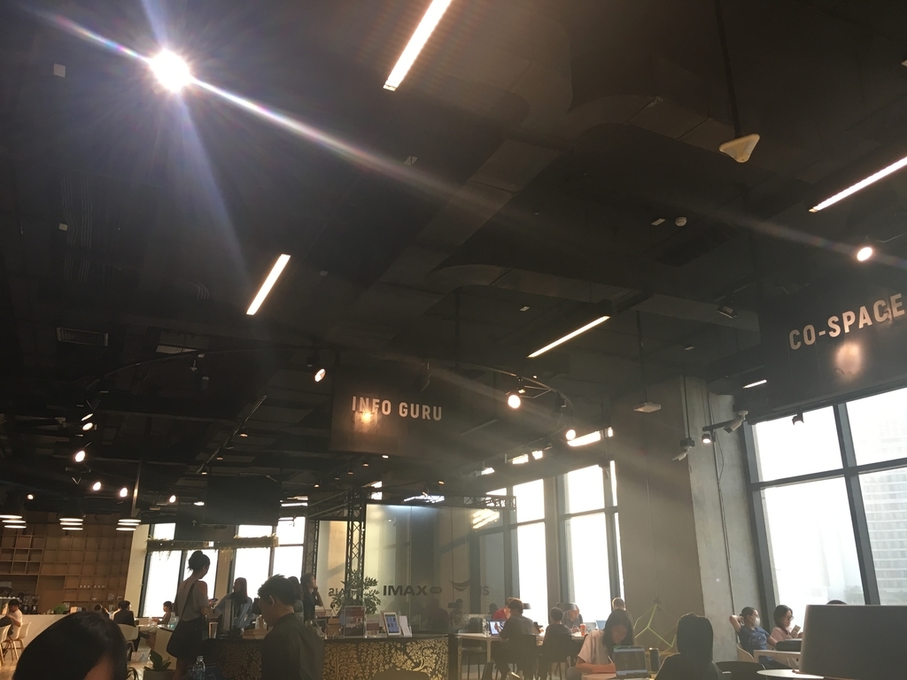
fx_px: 760
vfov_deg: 48.2
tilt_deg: +19.1
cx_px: 454
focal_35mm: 29
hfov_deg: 61.7
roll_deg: +0.3
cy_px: 340
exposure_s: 1/33
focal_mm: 4.15
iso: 100
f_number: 2.2
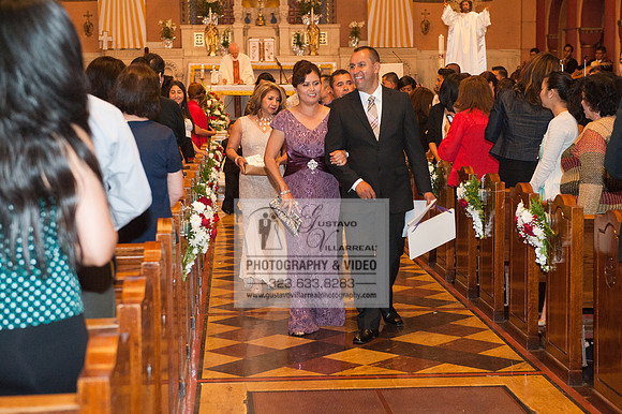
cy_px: 207
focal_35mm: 66
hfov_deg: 30.5
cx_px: 311
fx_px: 1140
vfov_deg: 20.6
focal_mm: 66
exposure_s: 1/100
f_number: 4
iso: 4000
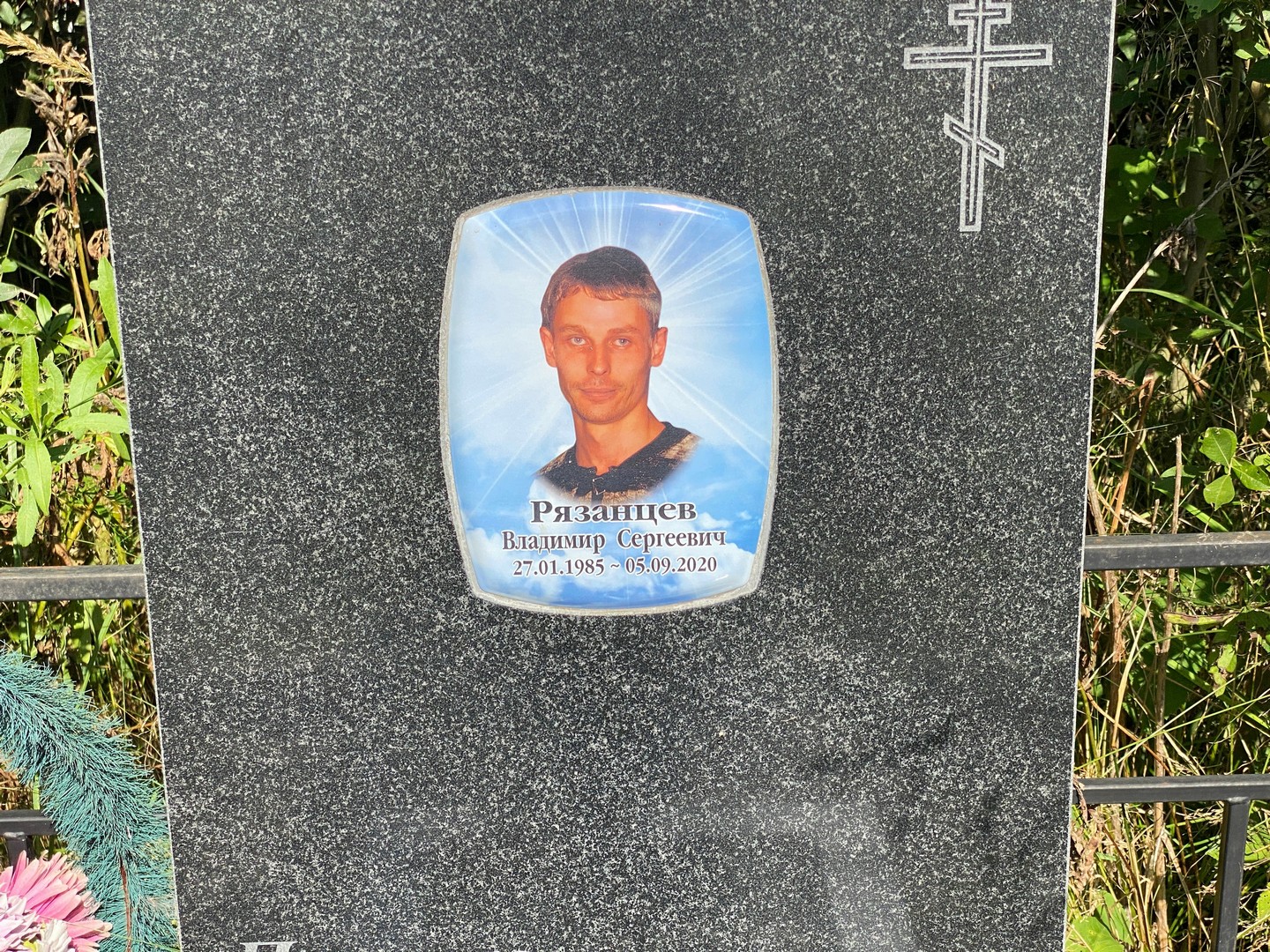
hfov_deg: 36.8
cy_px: 476
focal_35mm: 52
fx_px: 1908
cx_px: 635
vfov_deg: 28.0
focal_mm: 6
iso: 20
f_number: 2
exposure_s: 1/1043
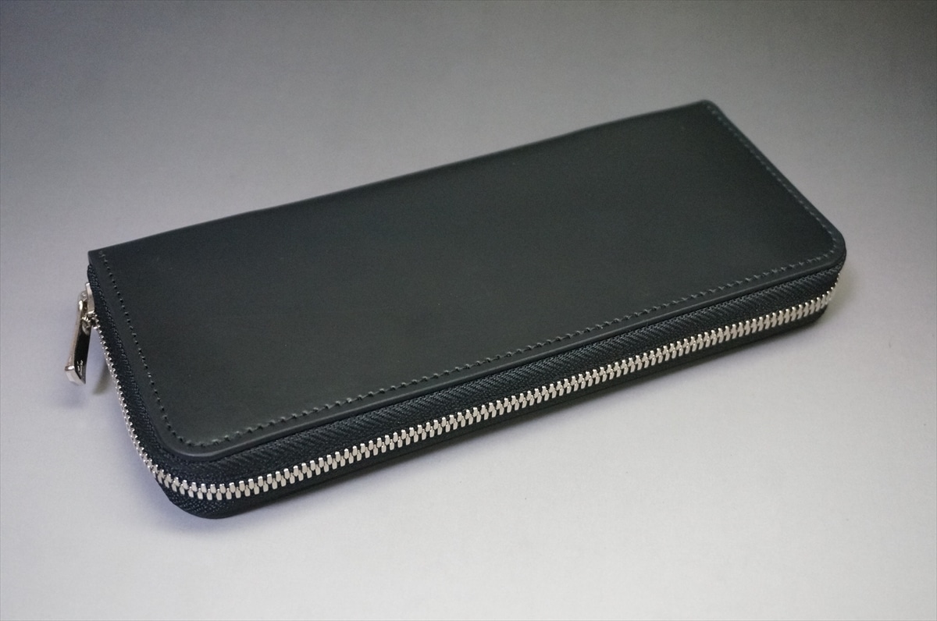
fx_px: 1208
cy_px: 310
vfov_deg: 28.8
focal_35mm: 46
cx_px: 468
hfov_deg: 42.4
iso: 3200
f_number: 5
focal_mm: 31
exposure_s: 1/125
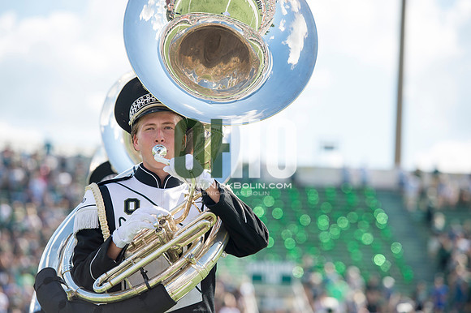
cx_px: 236
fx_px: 2092
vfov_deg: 8.6
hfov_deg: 12.8
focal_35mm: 160
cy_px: 156
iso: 200
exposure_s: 1/1000
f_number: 4.5
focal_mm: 160
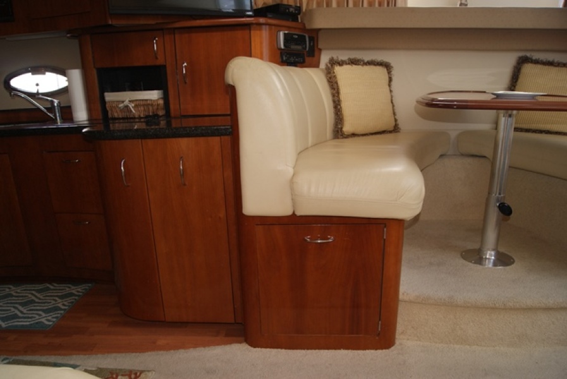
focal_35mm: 27
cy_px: 190
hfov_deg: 67.3
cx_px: 284
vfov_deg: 48.0
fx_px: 426
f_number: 5.6
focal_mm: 18
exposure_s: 1/60
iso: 400
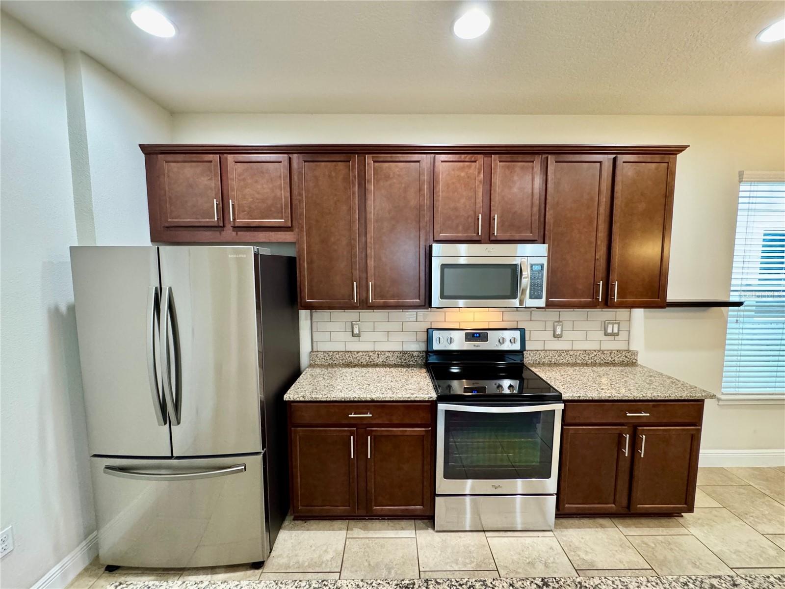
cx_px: 392
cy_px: 294
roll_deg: +0.0
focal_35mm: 14
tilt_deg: -5.9
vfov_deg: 85.7
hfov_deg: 102.1
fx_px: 317
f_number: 2.2
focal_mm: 2.22
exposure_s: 1/60
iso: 500
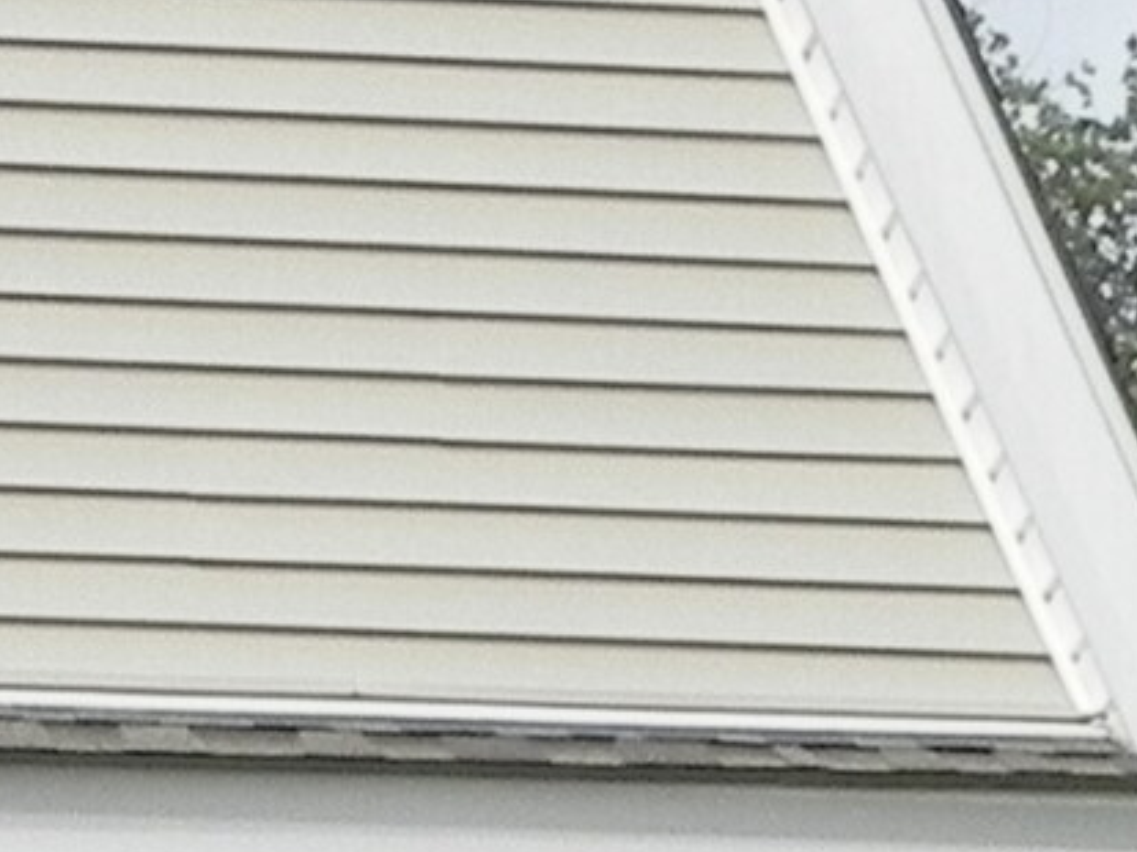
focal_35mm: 193
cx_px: -560
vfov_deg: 7.6
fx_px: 6336
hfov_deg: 9.9
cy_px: 1154
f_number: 6.3
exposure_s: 1/347
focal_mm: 4.6
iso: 160
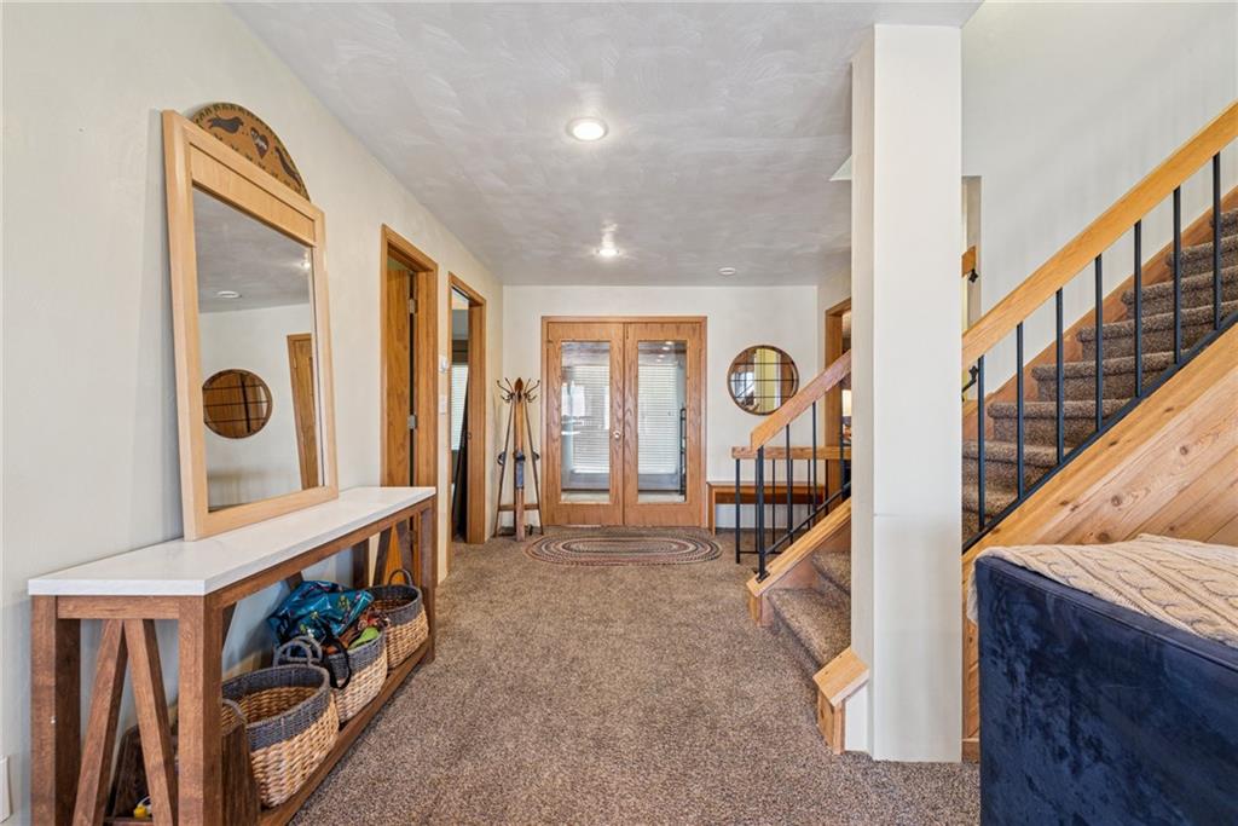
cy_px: 413
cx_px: 619
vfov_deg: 77.3
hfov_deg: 100.4
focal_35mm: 15
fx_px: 516
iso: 50
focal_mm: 15
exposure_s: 1/2
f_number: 11
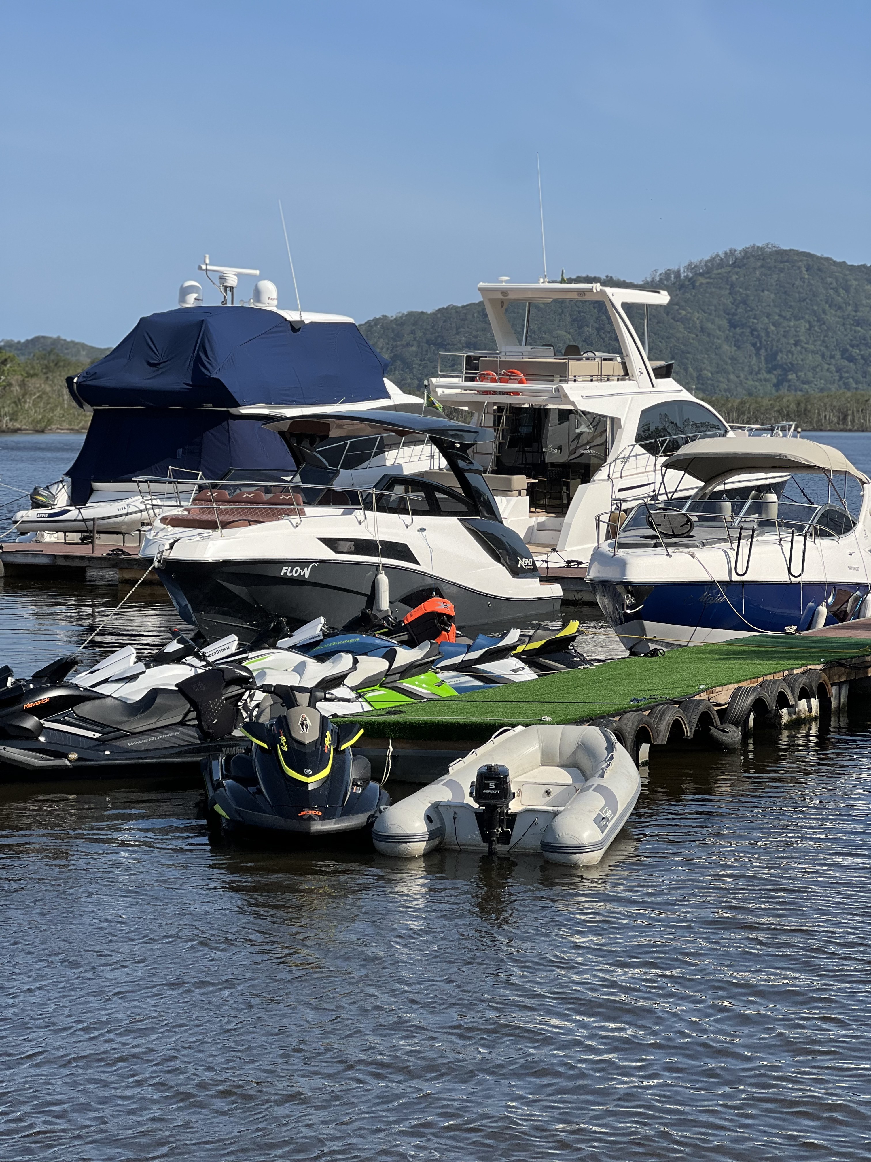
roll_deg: -0.4
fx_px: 2583
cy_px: 581
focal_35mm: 77
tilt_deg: -2.9
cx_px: 436
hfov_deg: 19.1
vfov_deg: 25.3
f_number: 2.8
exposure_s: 1/986
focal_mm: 9
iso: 32
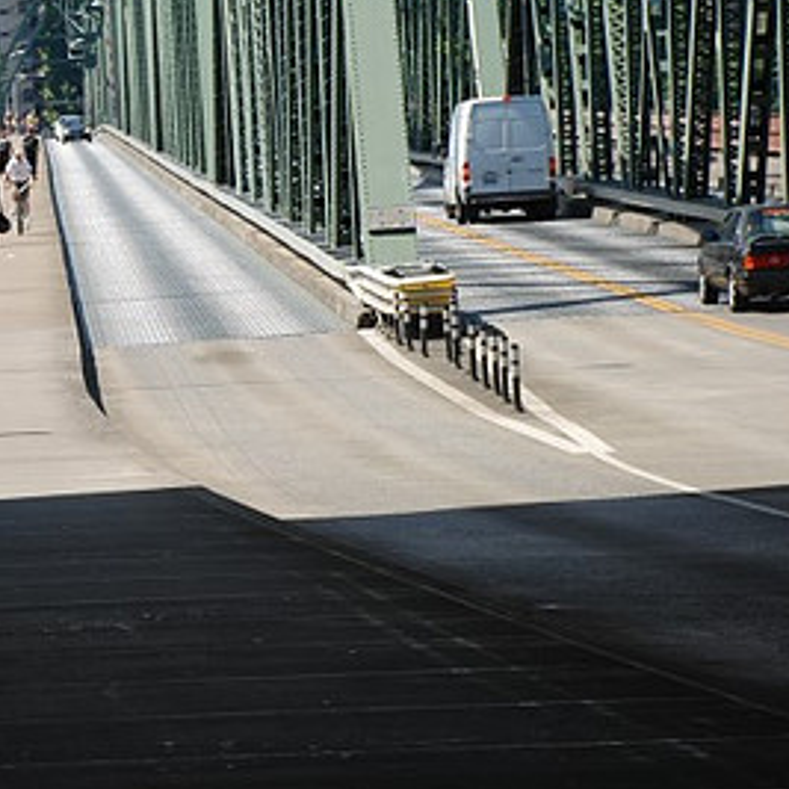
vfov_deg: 9.0
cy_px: 392
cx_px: -50
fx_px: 5003
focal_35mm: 194
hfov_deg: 8.9
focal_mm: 70
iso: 100
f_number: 5.6
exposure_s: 1/250
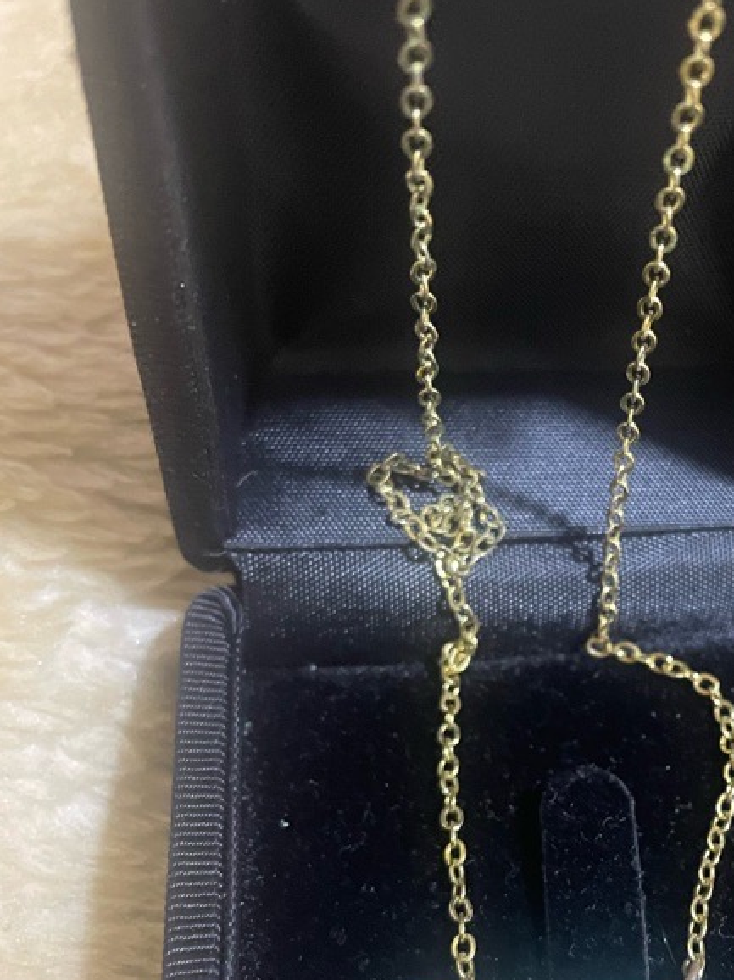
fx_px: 1273
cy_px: 599
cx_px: 609
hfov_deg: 31.2
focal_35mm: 45
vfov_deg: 41.8
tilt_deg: -61.4
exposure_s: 1/33
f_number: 1.6
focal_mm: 4.2
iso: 500
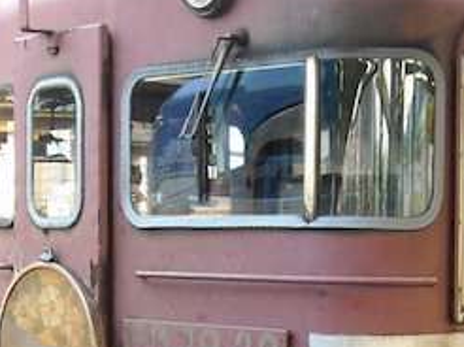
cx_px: 192
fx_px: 1527
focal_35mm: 114
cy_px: 428
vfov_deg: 12.6
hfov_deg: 17.3
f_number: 2.8
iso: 227
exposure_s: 1/60
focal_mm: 5.7
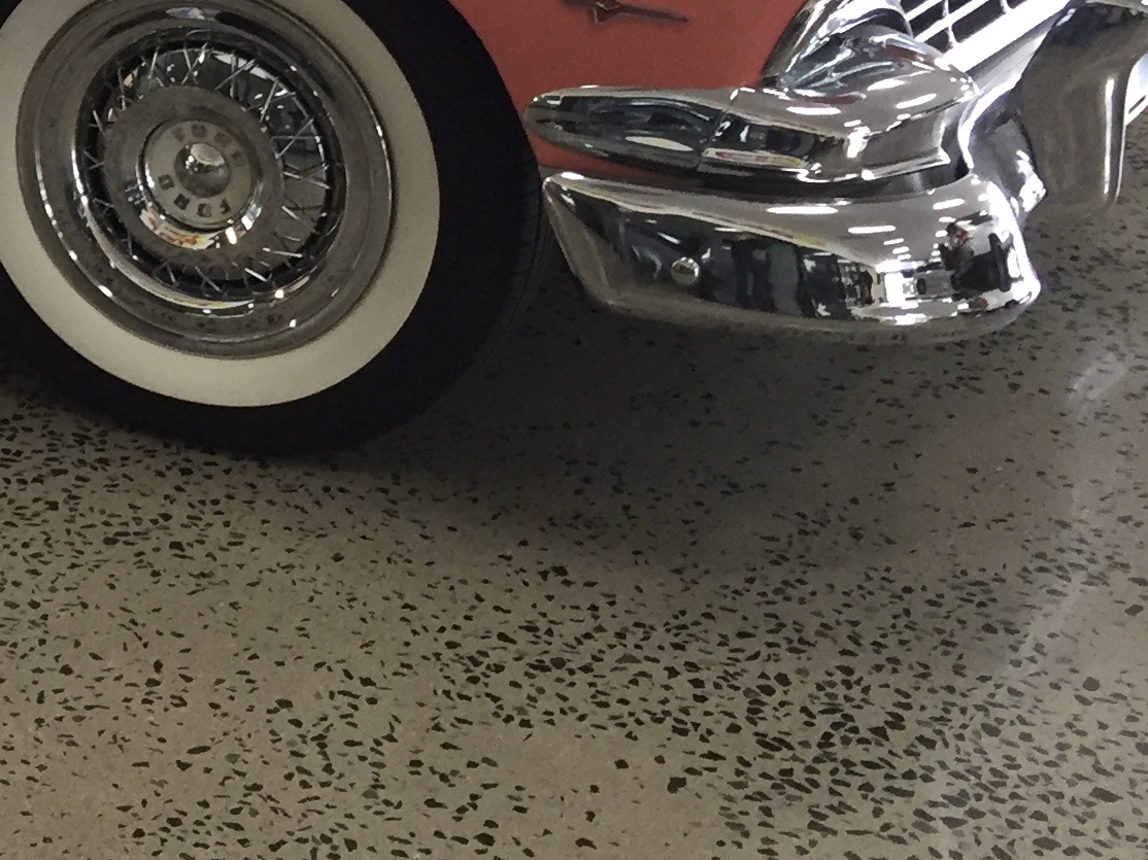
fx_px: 2818
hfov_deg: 20.8
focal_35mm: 85
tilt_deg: -16.7
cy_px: 24
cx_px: -369
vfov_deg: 17.0
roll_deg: -0.4
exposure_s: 1/33
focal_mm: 4.15
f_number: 2.2
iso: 160
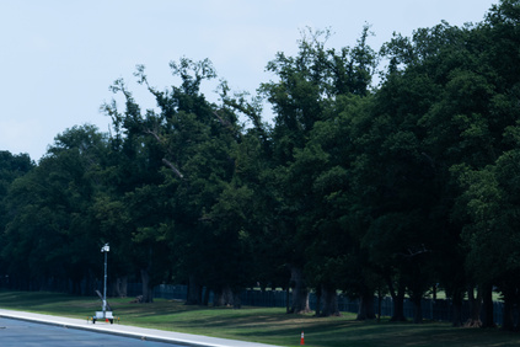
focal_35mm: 288
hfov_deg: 7.1
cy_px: 397
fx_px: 4160
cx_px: 79
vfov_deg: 4.8
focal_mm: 119
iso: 50
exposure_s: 1/320
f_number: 5.6
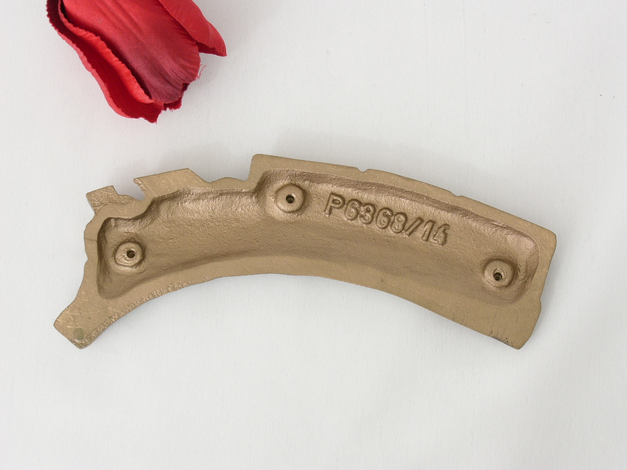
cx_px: 314
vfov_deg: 16.2
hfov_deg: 21.5
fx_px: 1648
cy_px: 236
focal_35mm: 91
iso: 100
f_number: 7.1
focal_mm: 22.5
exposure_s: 1/2.5
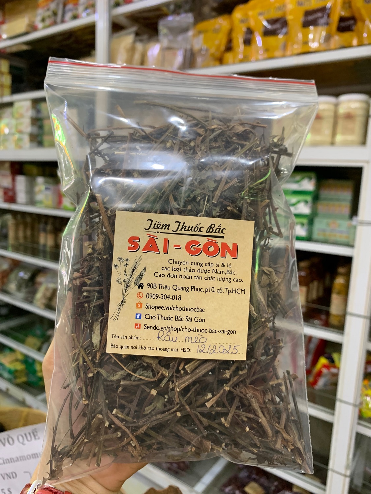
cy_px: 247
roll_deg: -1.8
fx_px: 372
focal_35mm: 26
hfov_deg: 53.1
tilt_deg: -10.9
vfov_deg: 67.3
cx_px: 186
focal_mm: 4.25
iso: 200
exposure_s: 1/50
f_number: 1.8
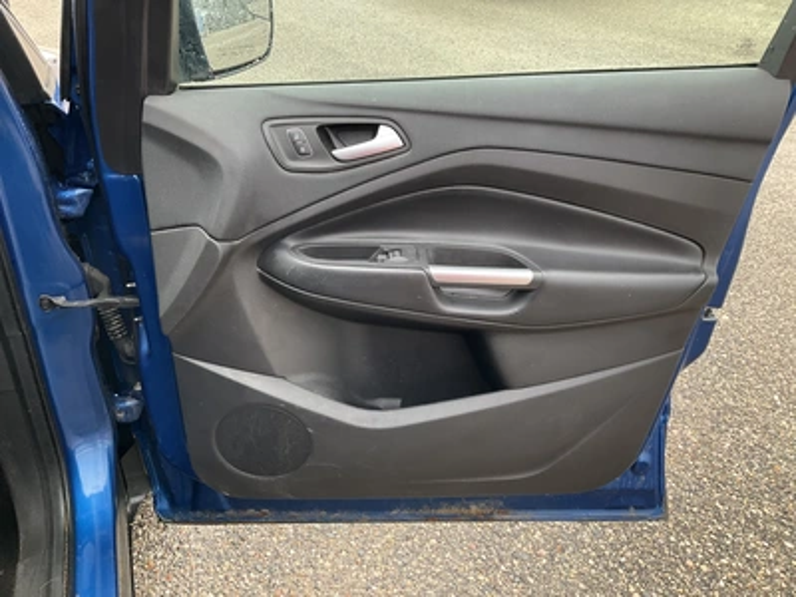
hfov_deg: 61.7
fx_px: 667
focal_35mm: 29
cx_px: 398
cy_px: 298
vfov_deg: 48.2
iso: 50
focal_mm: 3
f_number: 1.8
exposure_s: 1/122
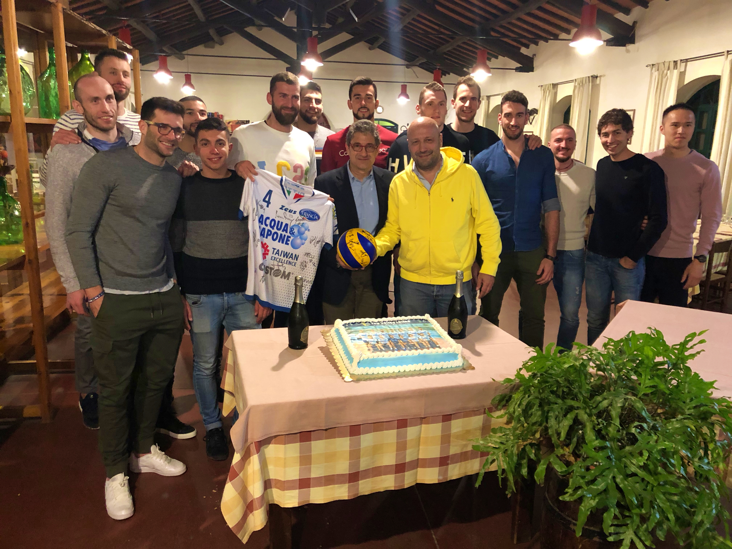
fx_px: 592
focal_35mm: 28
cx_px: 366
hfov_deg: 63.4
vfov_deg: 49.7
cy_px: 274
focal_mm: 4
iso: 100
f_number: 1.8
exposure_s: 1/5
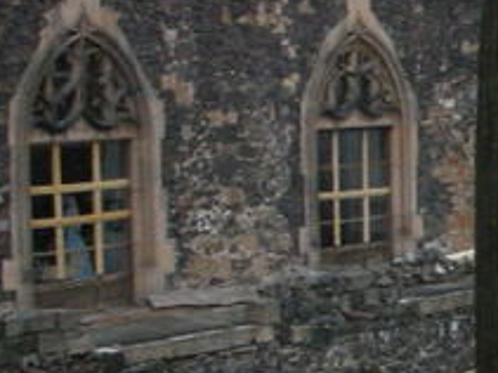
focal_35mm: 133
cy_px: 186
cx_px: 609
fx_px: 1912
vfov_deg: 11.1
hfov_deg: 14.3
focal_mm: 5.8
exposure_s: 1/60.1
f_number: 3
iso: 200
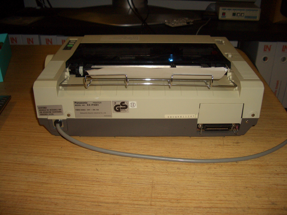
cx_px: 144
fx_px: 290
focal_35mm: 35
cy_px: 108
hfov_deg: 52.6
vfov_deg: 40.7
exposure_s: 1/60
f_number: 2.6
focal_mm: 5.8
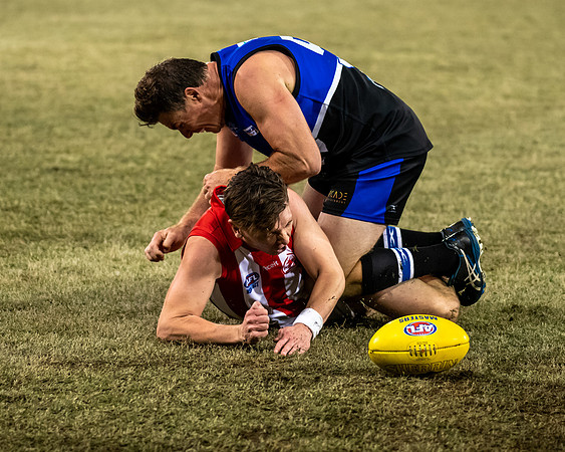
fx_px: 3731
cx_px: 290
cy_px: 200
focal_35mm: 223
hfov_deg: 8.7
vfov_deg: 6.9
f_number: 2.8
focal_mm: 120
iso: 2500
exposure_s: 1/1250
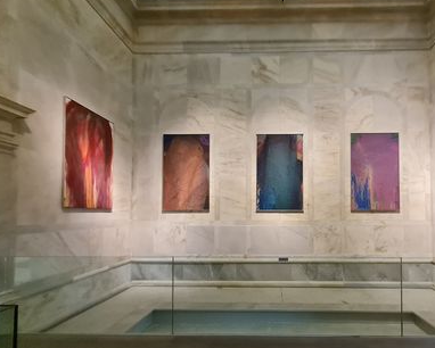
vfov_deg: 76.1
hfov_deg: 87.4
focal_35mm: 17
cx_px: 278
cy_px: 210
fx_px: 219
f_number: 2.2
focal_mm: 1.74
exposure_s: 1/33
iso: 500
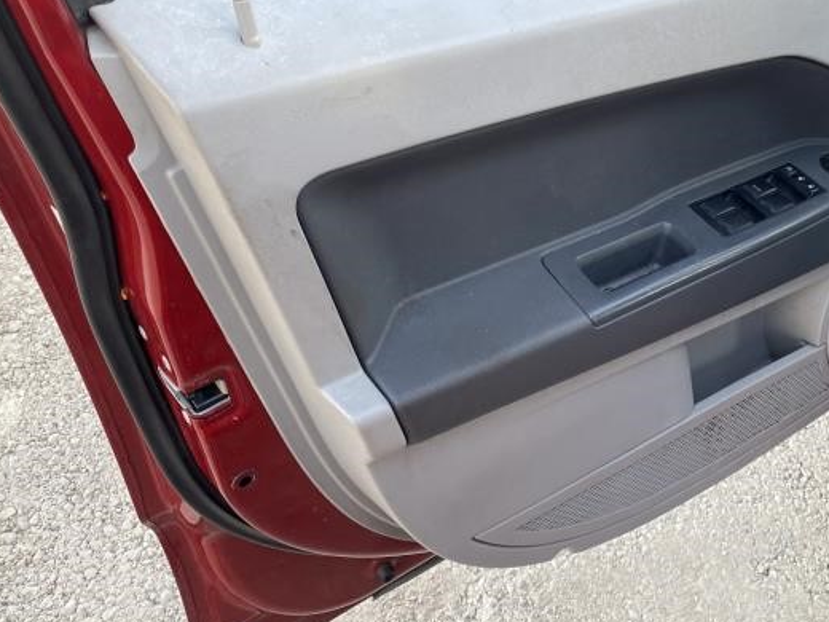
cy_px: 242
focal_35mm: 40
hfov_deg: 45.8
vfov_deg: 35.8
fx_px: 958
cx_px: 577
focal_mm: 4.25
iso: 80
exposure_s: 1/121
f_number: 1.8
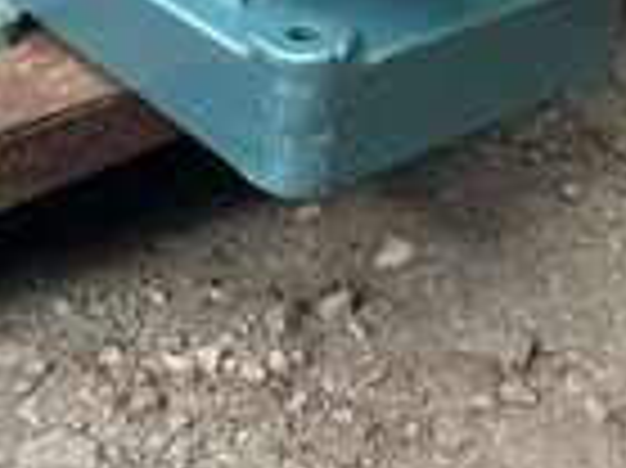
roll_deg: -1.3
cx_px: 392
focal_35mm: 75
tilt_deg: -22.1
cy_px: -54
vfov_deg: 18.8
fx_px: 1355
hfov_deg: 25.9
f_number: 1.6
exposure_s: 1/1056
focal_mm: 5.1
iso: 50
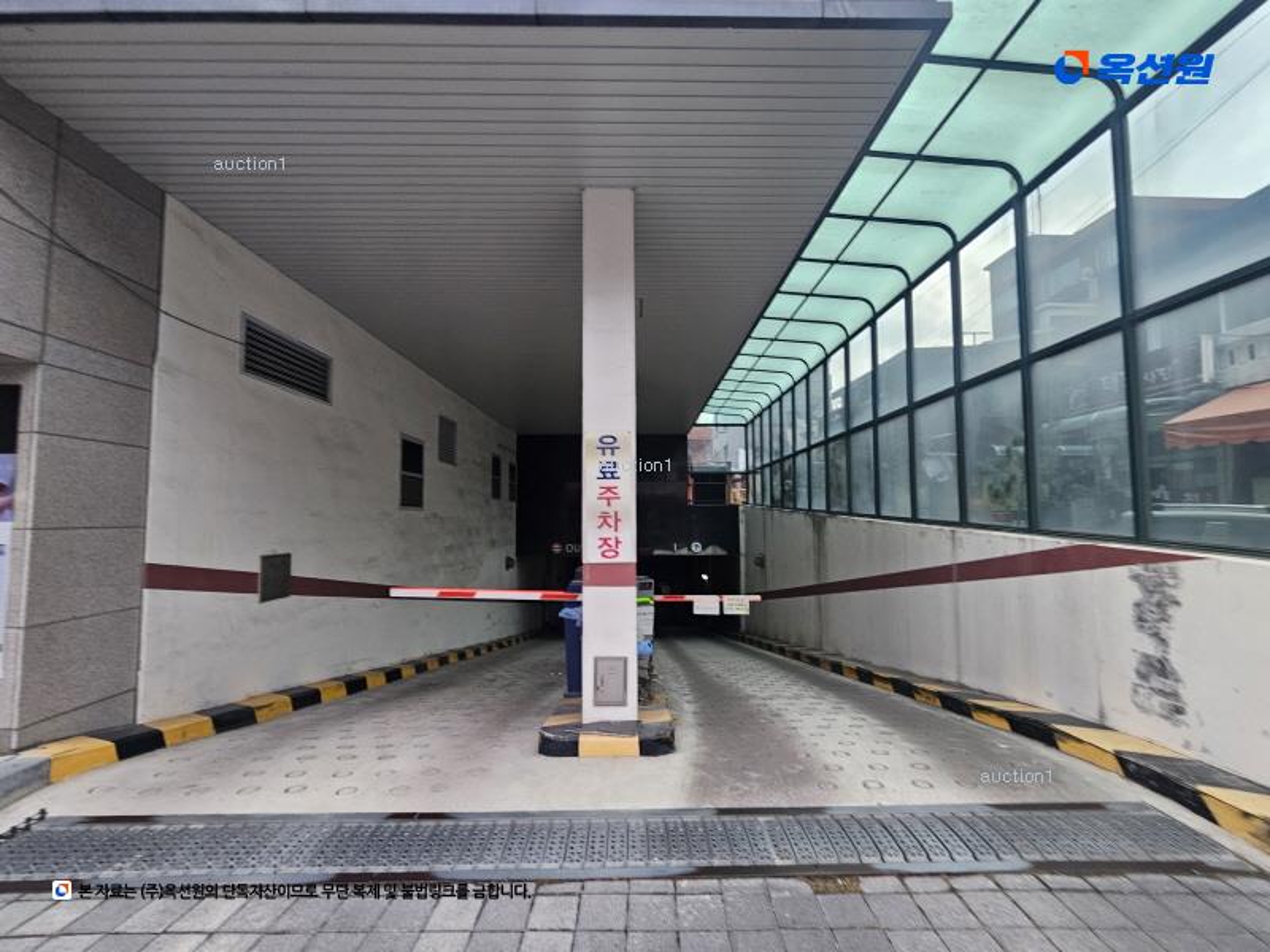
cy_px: 476
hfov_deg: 106.2
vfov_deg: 89.9
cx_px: 635
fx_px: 477
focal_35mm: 13
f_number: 2.2
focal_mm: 2.2
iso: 80
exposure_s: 1/60
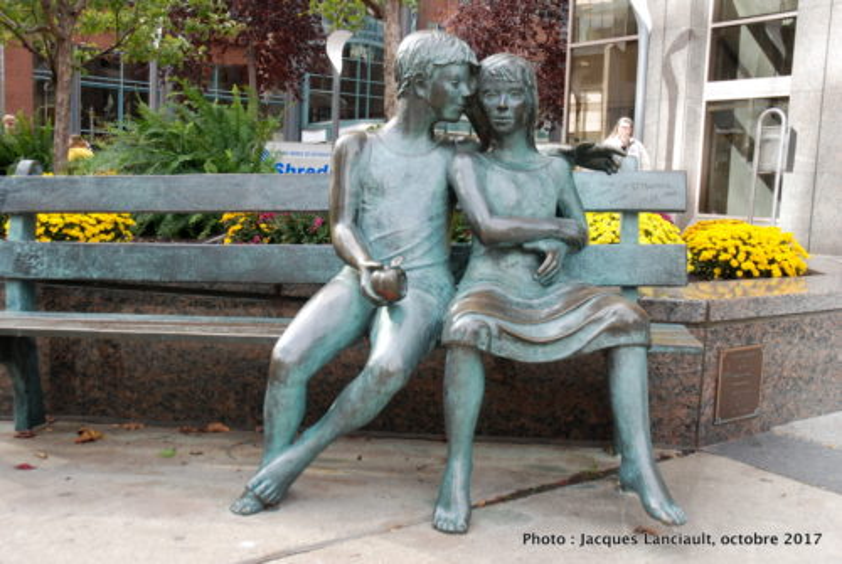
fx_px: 843
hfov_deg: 53.1
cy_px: 282
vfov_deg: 37.0
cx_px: 421
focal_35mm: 36
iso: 400
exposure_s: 1/125
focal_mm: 24
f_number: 5.6
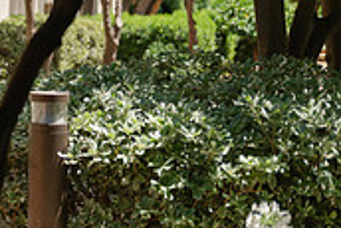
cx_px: -224
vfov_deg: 8.9
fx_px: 1460
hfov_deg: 12.4
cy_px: 94
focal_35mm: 154
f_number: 1.7
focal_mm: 55
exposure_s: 1/1600
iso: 80
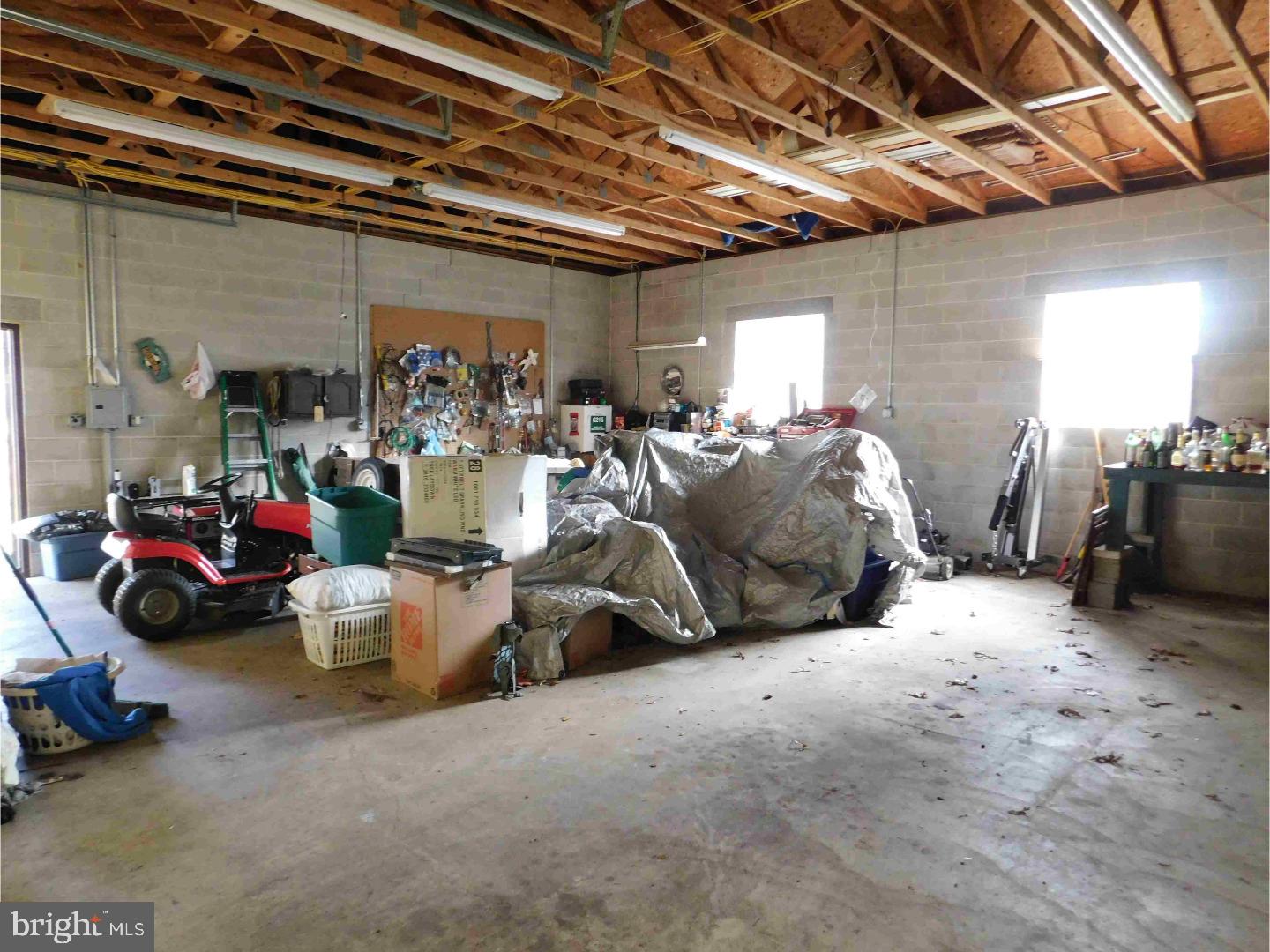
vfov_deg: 58.9
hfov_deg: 73.9
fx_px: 844
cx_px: 635
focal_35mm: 23
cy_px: 476
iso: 400
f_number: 3
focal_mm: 4
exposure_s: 1/25
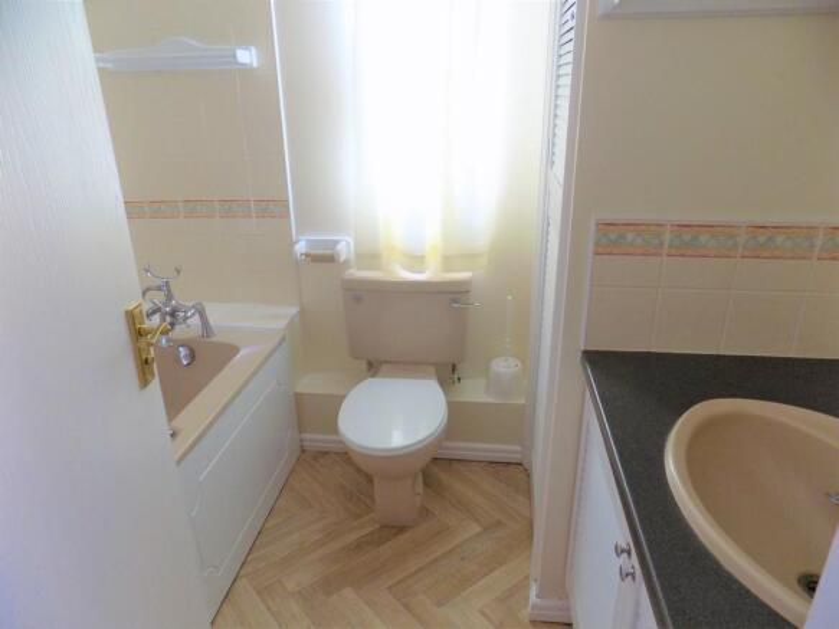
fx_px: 557
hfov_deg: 73.9
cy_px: 314
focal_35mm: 23
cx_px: 420
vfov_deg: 58.9
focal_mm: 4
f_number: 3.1
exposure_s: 1/30
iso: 140
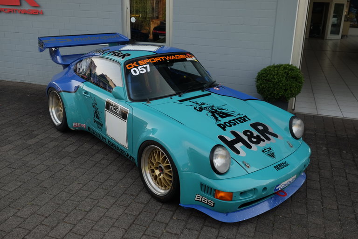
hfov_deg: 57.2
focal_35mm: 33
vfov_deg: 40.0
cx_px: 179
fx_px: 328
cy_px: 120
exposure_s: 1/125
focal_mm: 22.3
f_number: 4.5
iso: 200
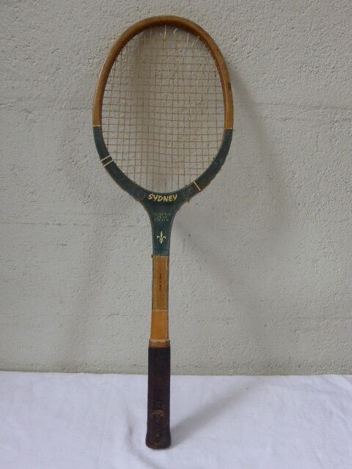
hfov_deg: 45.4
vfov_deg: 58.4
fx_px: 420
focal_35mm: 31
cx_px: 176
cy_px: 234
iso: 200
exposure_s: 1/60
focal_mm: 5.4
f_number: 3.6
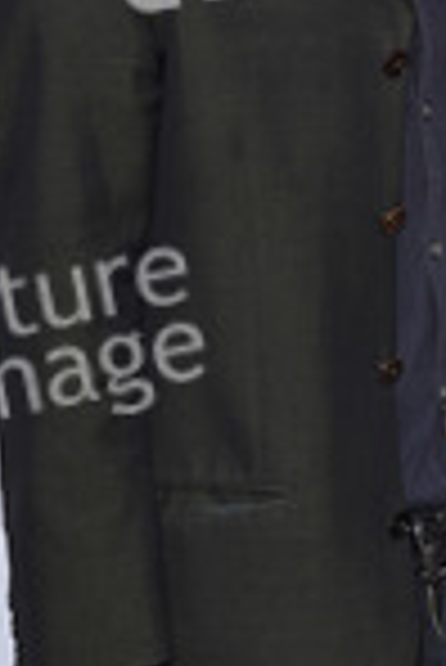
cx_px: 466
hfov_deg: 5.9
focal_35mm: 232
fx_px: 4301
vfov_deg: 8.8
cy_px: 130
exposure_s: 1/250
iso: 800
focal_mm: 86
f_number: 5.6
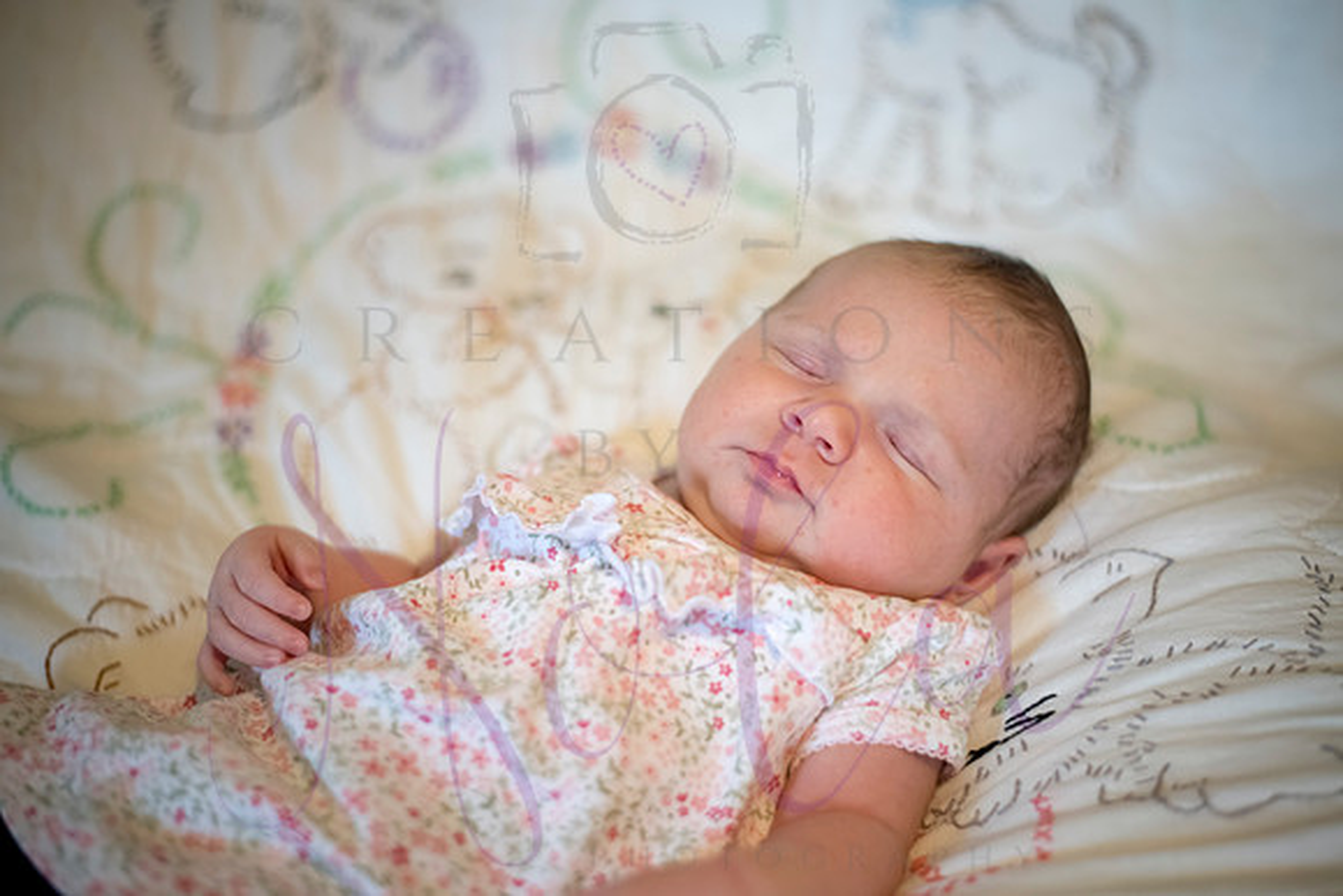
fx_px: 1866
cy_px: 448
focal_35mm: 50
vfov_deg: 27.0
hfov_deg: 39.6
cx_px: 672
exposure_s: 1/100
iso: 800
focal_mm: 50
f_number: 2
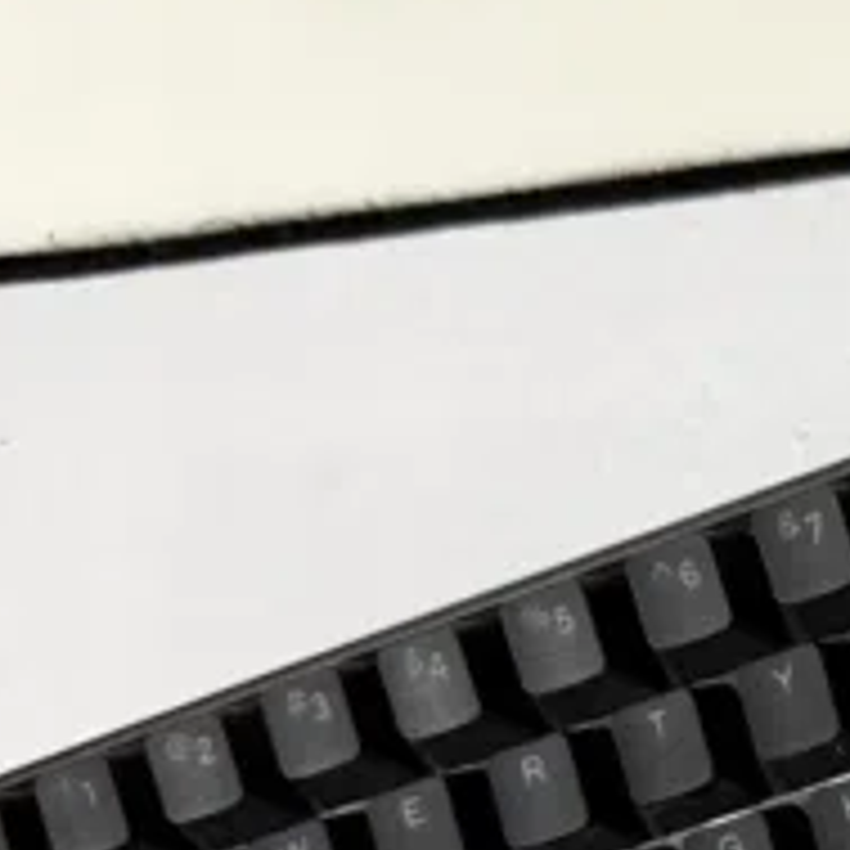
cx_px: 1385
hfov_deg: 19.7
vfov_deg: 22.9
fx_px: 2000
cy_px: 886
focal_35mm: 72
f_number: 1.78
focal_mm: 6.76
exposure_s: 1/50
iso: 400
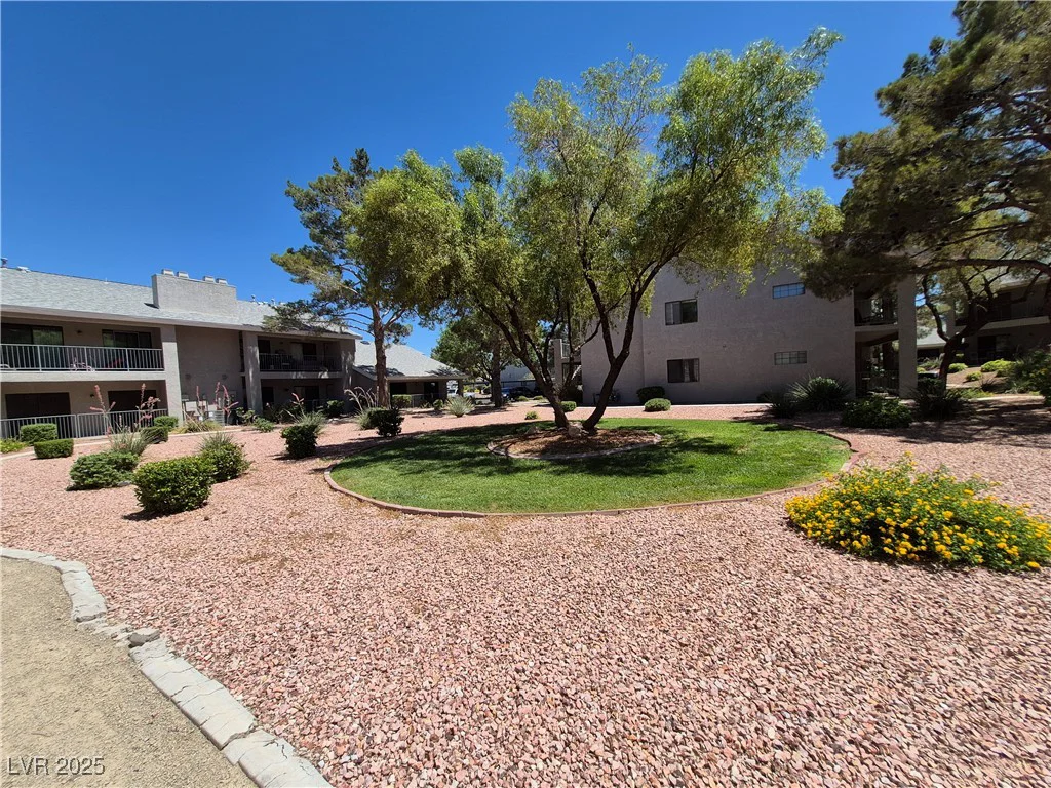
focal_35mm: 13
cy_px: 394
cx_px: 526
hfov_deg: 106.2
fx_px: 395
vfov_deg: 89.9
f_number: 2.2
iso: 50
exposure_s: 1/2352
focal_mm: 1.74
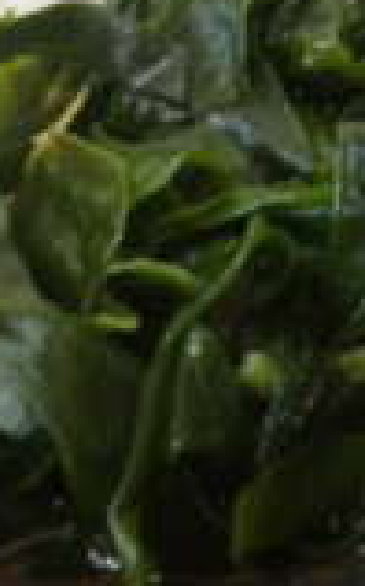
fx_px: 1341
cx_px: 22
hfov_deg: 15.3
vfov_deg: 24.0
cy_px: 66
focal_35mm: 84
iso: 100
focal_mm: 5
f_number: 3.5
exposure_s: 1/6
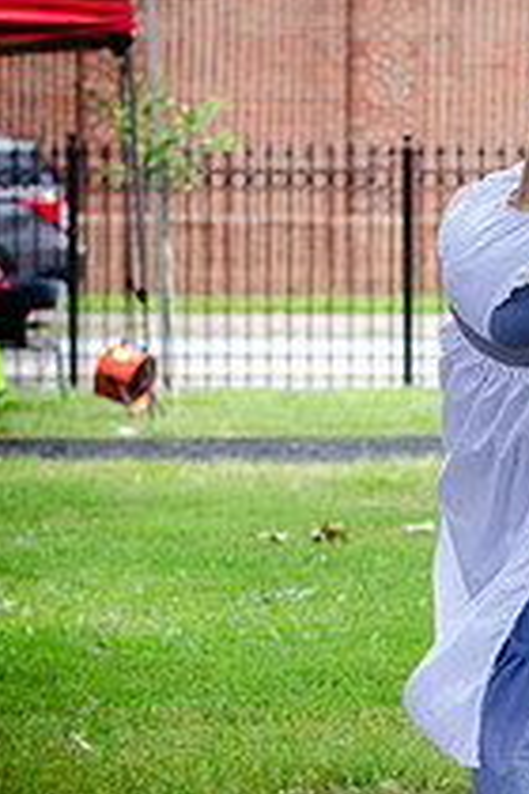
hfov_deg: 6.1
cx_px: 540
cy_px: 590
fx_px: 4959
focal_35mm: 225
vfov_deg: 9.1
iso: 400
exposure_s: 1/640
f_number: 4
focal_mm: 70
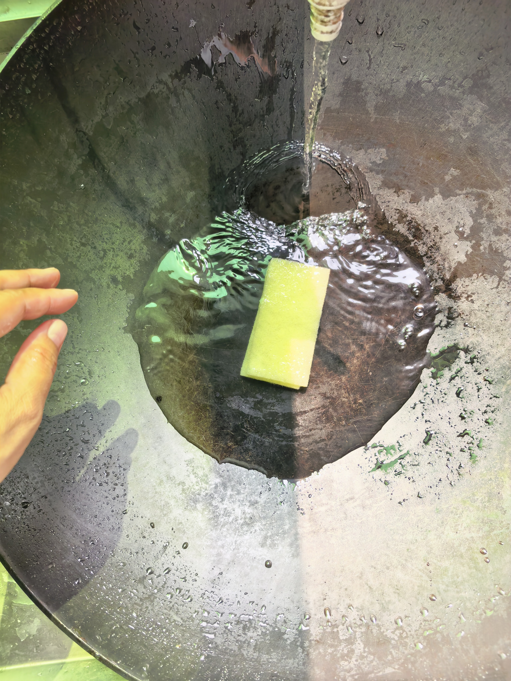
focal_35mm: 24
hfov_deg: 56.8
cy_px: 340
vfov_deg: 71.6
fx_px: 472
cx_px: 256
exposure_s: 1/997
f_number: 2
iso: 80
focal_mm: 5.75
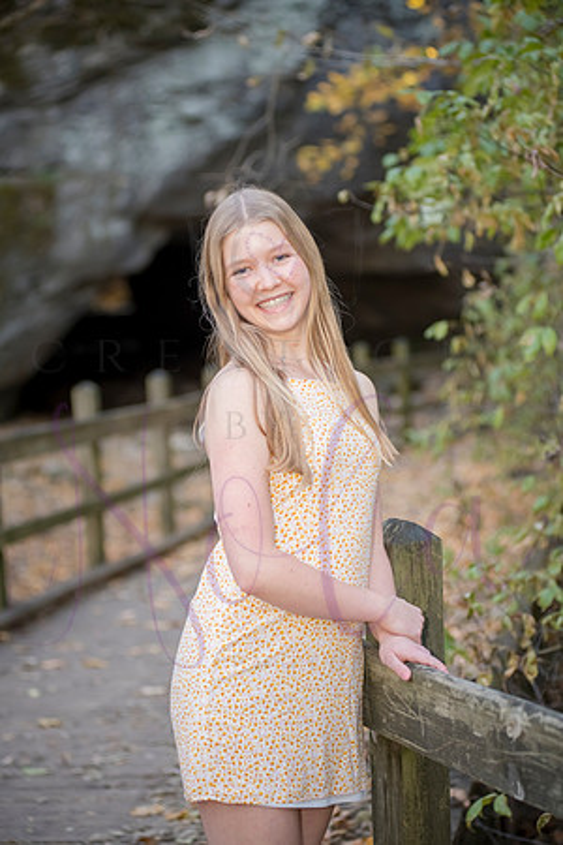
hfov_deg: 17.1
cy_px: 422
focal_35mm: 80
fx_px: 1877
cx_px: 282
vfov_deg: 25.4
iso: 800
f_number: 3.5
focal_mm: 80
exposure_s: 1/250
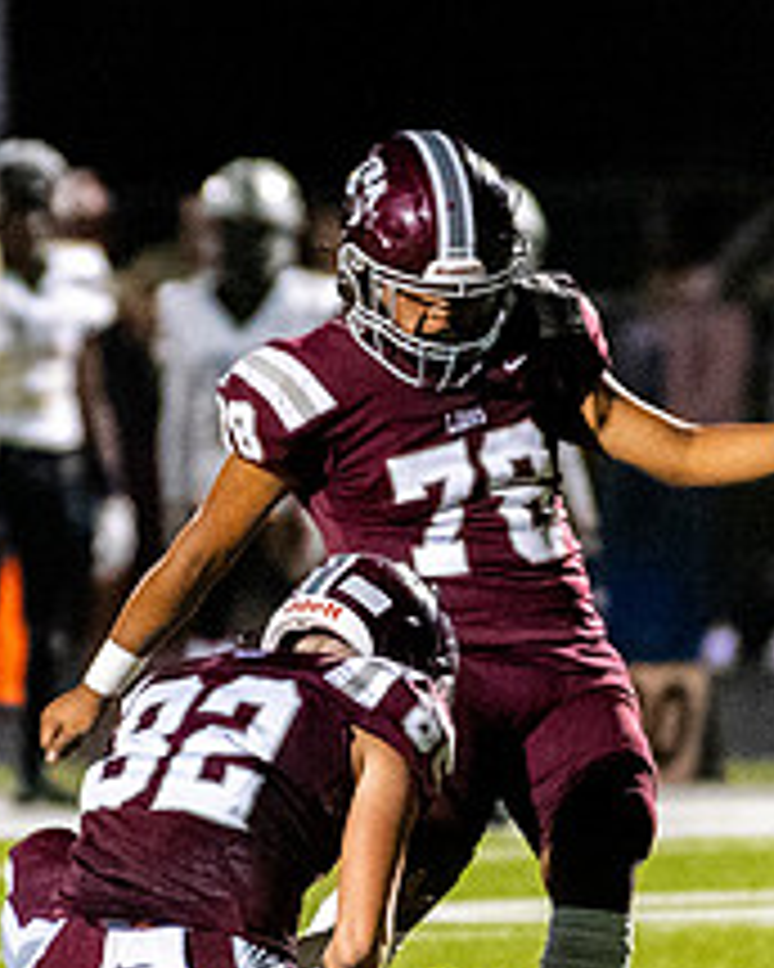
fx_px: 24081
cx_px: 454
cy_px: 520
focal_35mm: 841
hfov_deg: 1.8
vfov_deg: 2.3
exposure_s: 1/800
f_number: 2.8
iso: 5000
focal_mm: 200
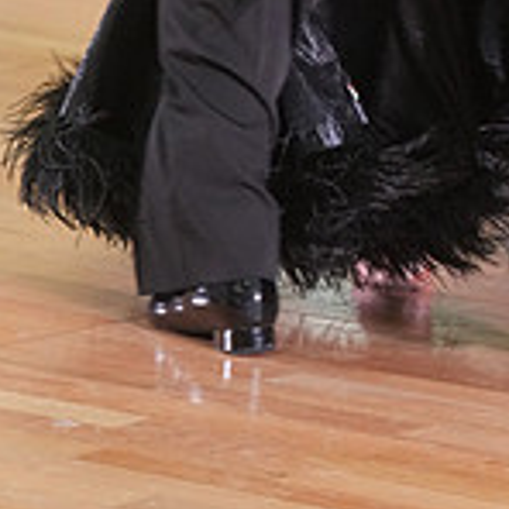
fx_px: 6671
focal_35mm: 401
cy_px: -385
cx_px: 380
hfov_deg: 4.4
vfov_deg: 4.3
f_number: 5.6
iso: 3200
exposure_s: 1/200
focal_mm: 120
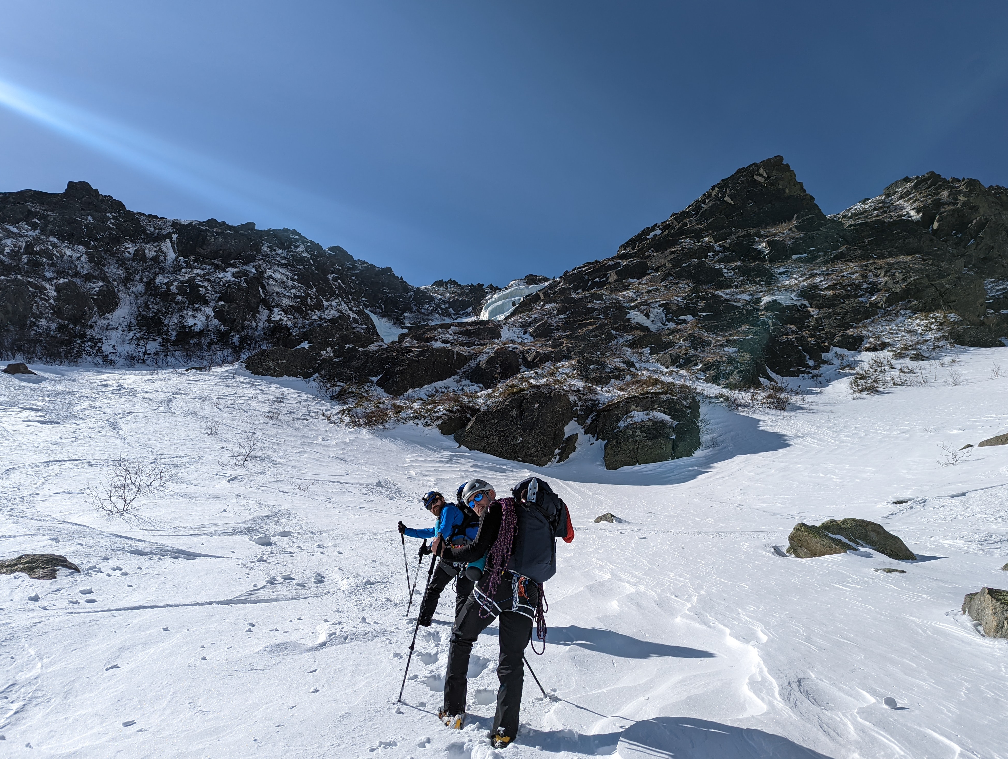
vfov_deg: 55.0
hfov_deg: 69.3
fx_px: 729
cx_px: 514
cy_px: 372
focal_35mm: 25
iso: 60
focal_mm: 6.81
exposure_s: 1/5376
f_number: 1.85
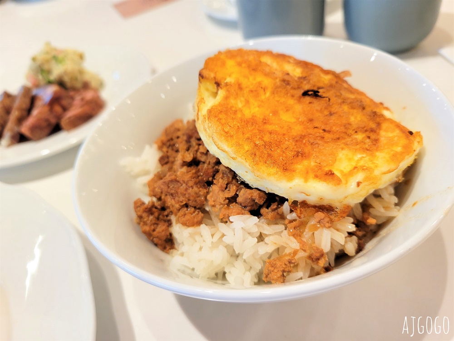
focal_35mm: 26
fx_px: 341
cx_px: 227
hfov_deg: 67.3
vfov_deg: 53.1
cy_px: 170
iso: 200
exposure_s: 1/120
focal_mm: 5.4
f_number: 1.8
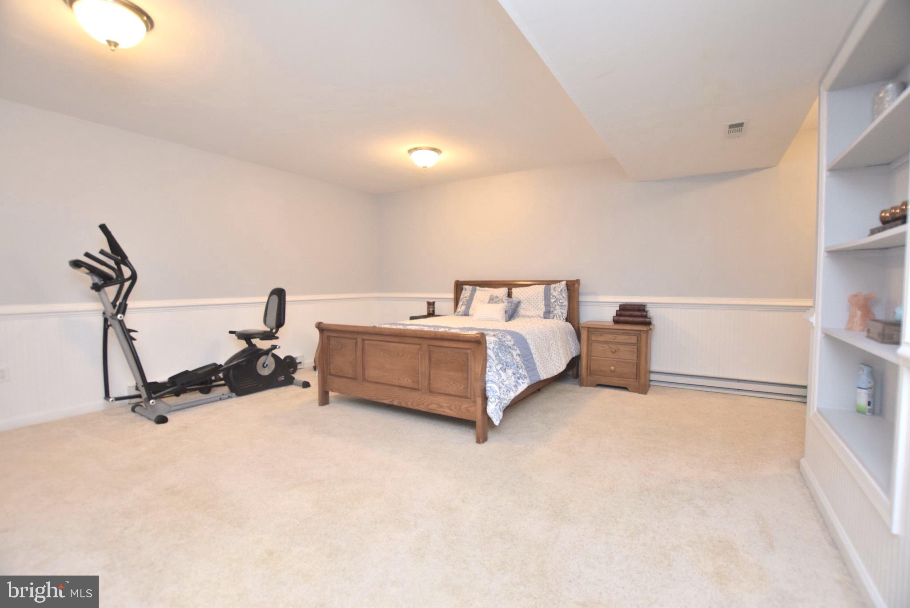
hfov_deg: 100.4
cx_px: 455
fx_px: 379
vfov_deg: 77.4
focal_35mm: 15
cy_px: 304
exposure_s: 1/80
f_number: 4.5
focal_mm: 10
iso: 800
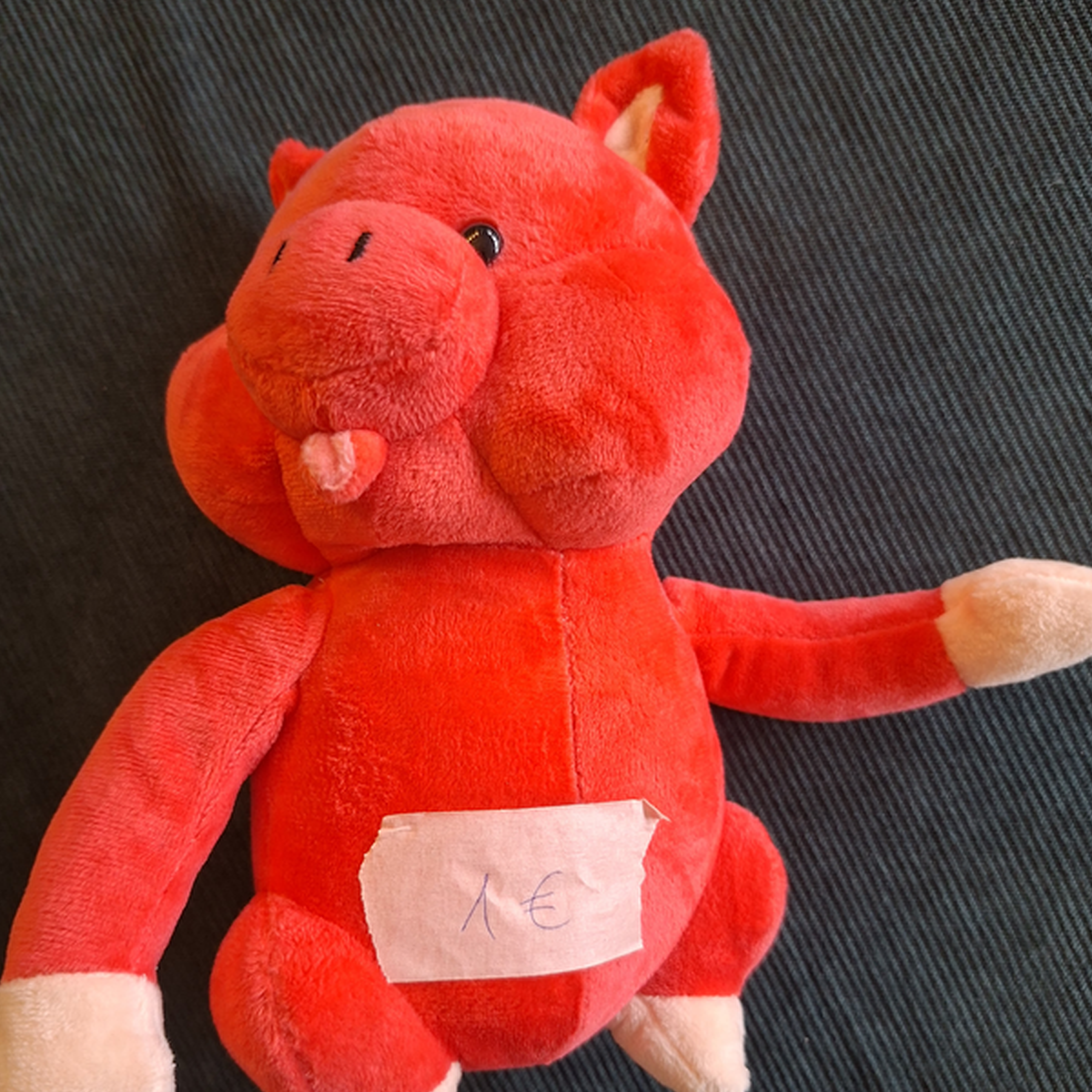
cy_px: 600
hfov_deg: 57.3
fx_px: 999
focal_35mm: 28
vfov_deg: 57.2
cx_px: 531
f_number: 1.8
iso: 250
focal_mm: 5.54
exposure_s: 1/100
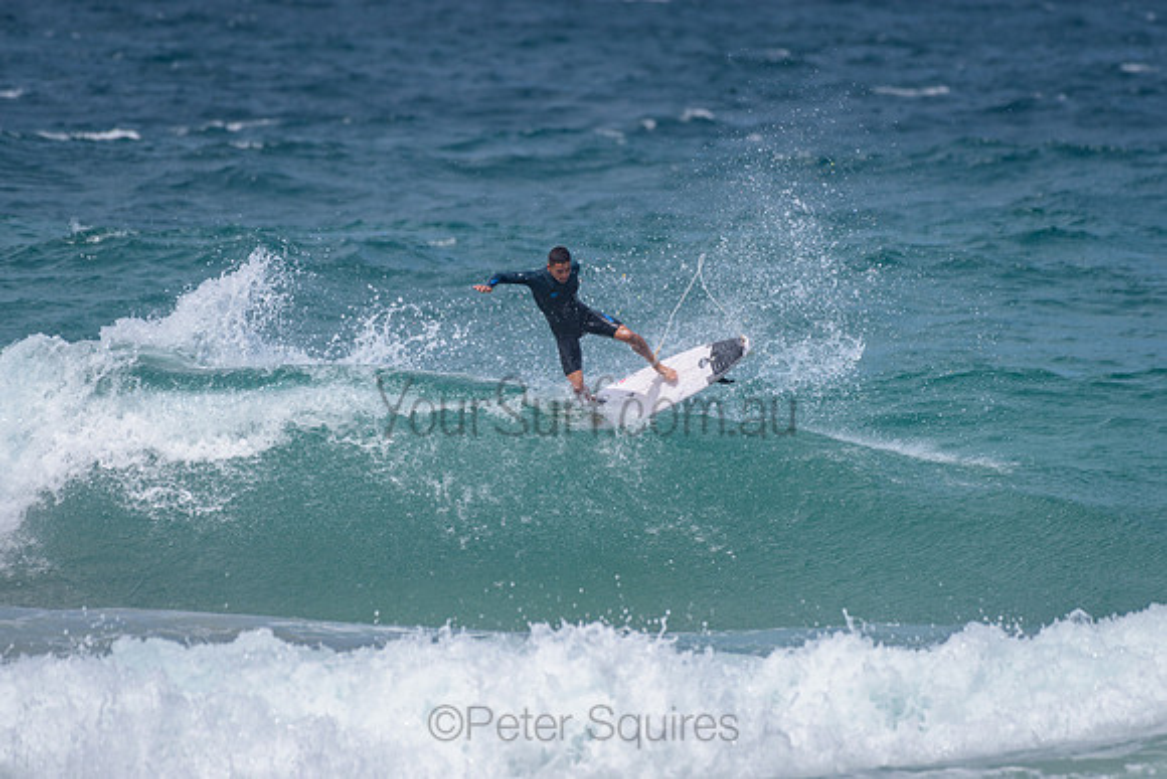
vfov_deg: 2.2
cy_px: 329
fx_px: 19886
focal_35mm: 613
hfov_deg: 3.4
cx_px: 581
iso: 80
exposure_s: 1/2000
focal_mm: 500
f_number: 5.6
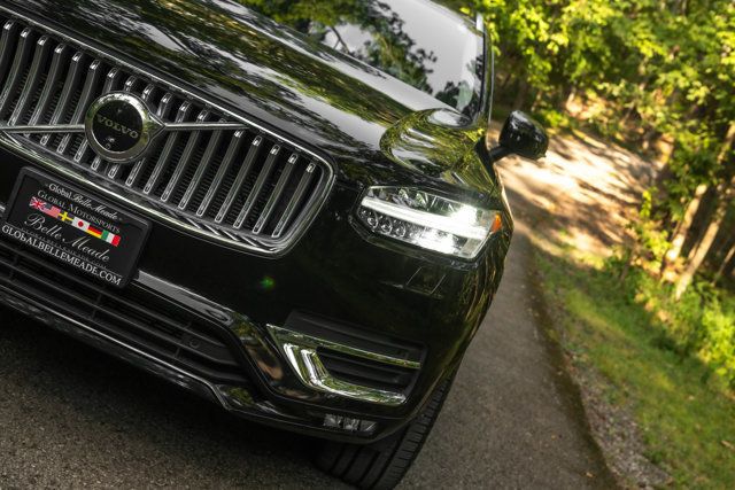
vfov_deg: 29.9
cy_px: 245
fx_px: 919
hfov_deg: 43.6
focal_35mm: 45
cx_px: 368
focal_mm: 45
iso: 640
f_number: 5.6
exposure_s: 1/400
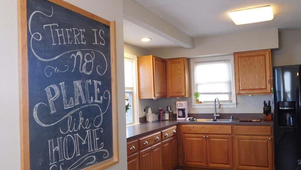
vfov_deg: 34.7
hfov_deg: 58.0
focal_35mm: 34
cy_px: 91
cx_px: 153
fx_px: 271
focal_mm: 5.3
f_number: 3.2
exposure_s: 1/30
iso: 200
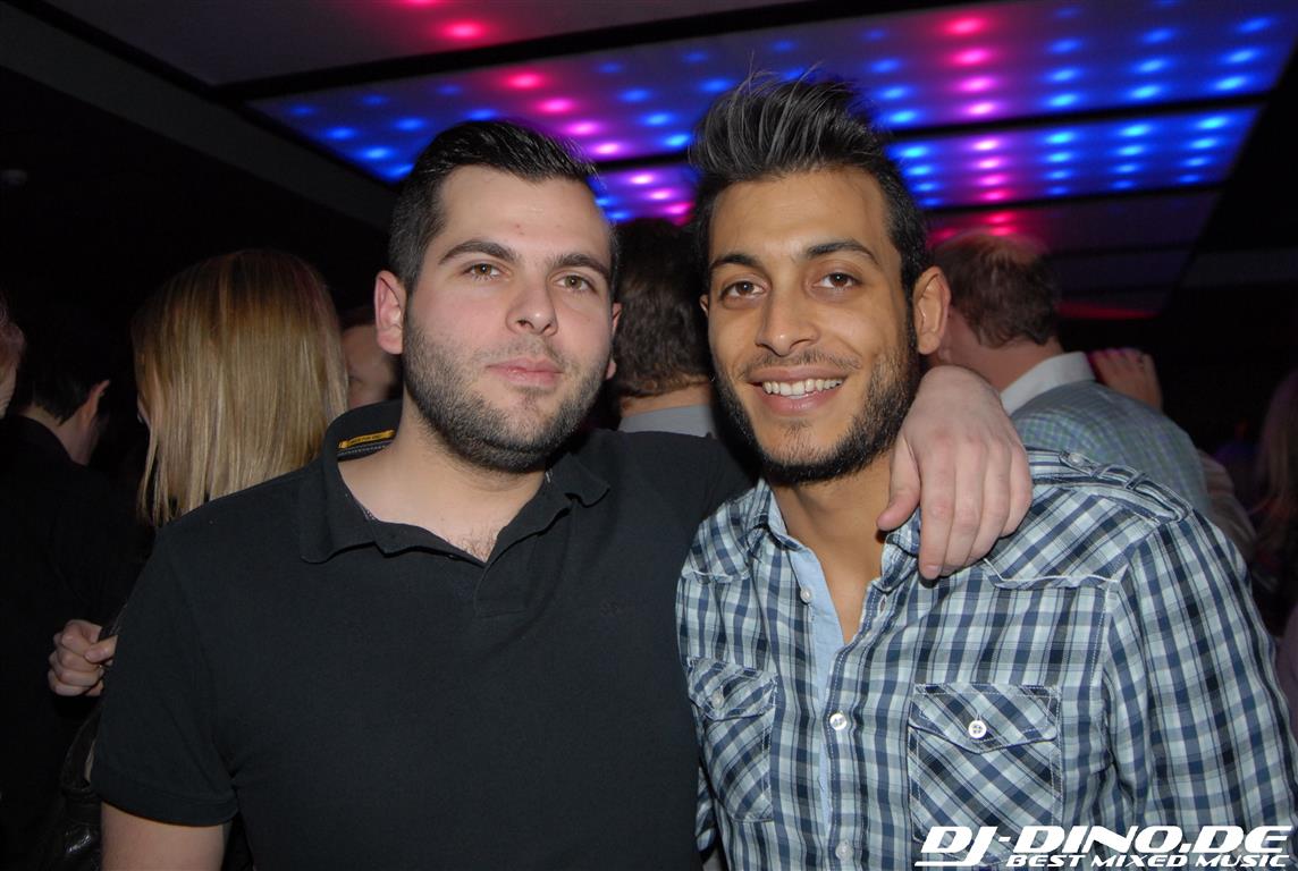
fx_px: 1301
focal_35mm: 36
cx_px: 649
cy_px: 436
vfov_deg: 37.0
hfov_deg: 53.0
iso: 400
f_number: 5.6
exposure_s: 1/6
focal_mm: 24
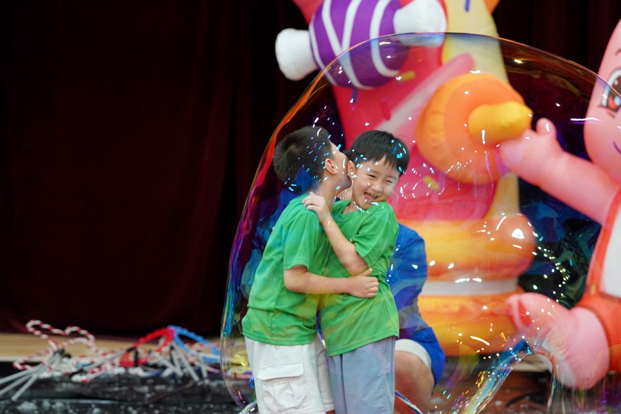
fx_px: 2380
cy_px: 207
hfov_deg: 14.9
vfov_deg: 9.9
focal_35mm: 138
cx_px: 310
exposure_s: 1/160
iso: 2500
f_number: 4
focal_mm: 138
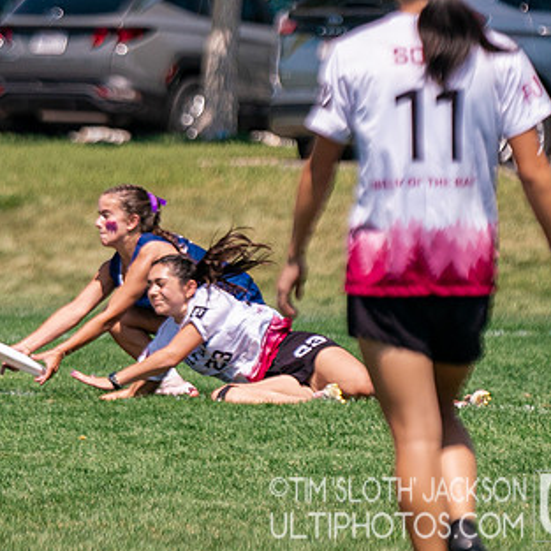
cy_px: 207
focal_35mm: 696
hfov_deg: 2.5
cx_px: 160
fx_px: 12534
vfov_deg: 2.5
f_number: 3.2
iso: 320
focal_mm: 200
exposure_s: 1/6400
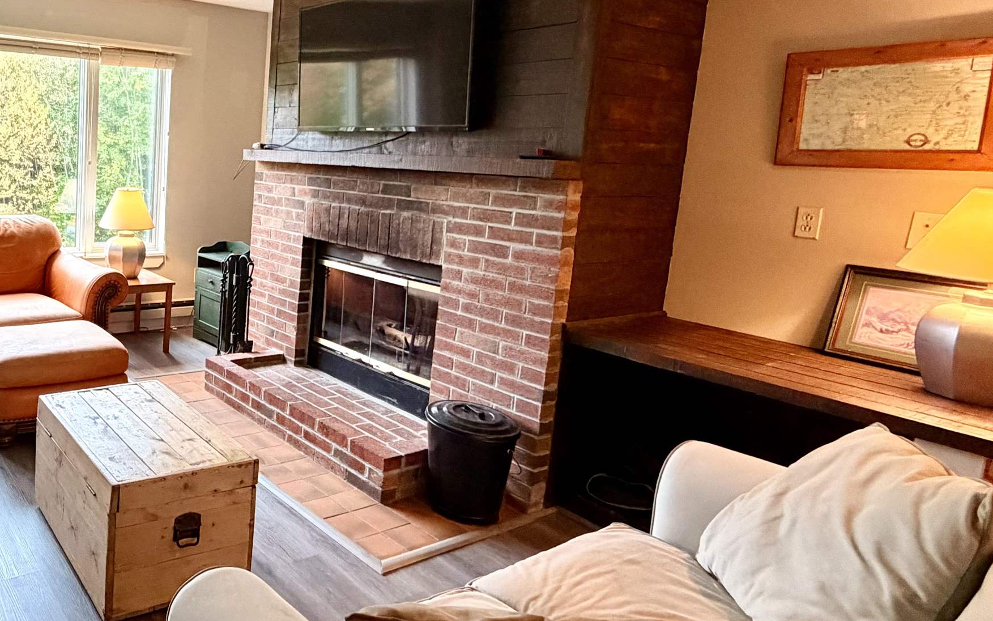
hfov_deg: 62.8
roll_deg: -2.2
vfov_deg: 47.2
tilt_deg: -8.5
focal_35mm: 26
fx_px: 704
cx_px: 164
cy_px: 238
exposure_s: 1/60
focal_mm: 2.22
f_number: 2.2
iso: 500
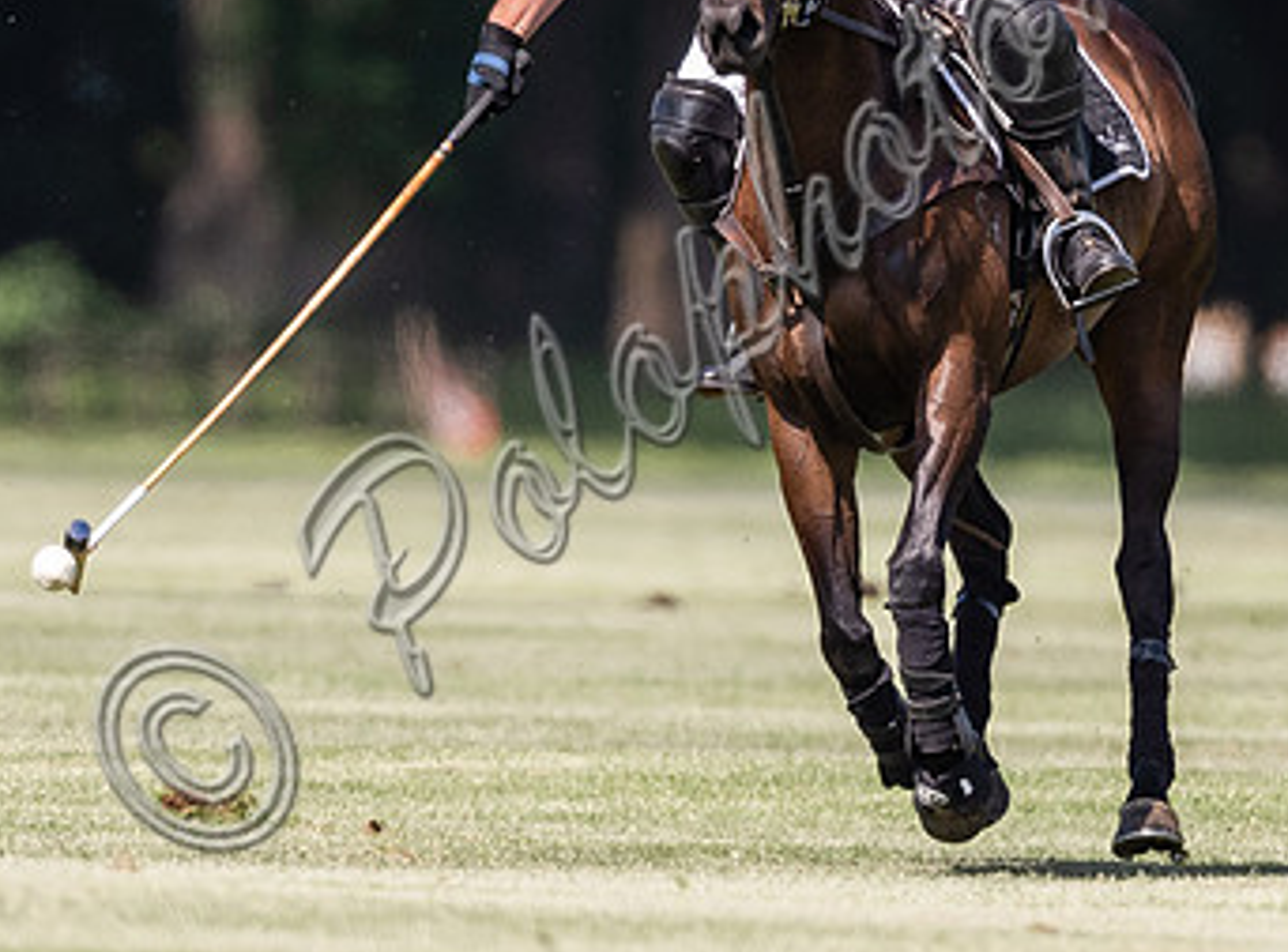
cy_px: 374
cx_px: 810
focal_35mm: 1718
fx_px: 63611
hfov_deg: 1.2
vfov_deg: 0.9
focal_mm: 500
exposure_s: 1/3200
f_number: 4
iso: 400
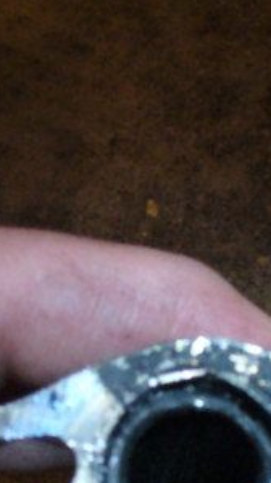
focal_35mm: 108
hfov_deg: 11.2
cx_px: 145
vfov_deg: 19.4
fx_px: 1381
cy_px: 447
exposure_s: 1/15
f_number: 2.8
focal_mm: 6.1
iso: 200
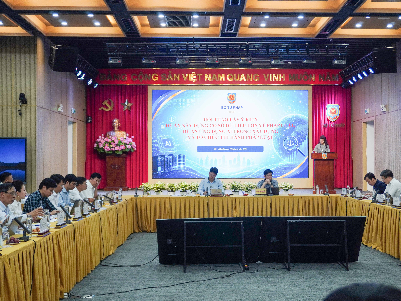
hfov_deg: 42.4
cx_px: 224
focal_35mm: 45
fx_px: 516
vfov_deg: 32.5
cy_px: 149
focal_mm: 27
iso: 400
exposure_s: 1/160
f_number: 4.5
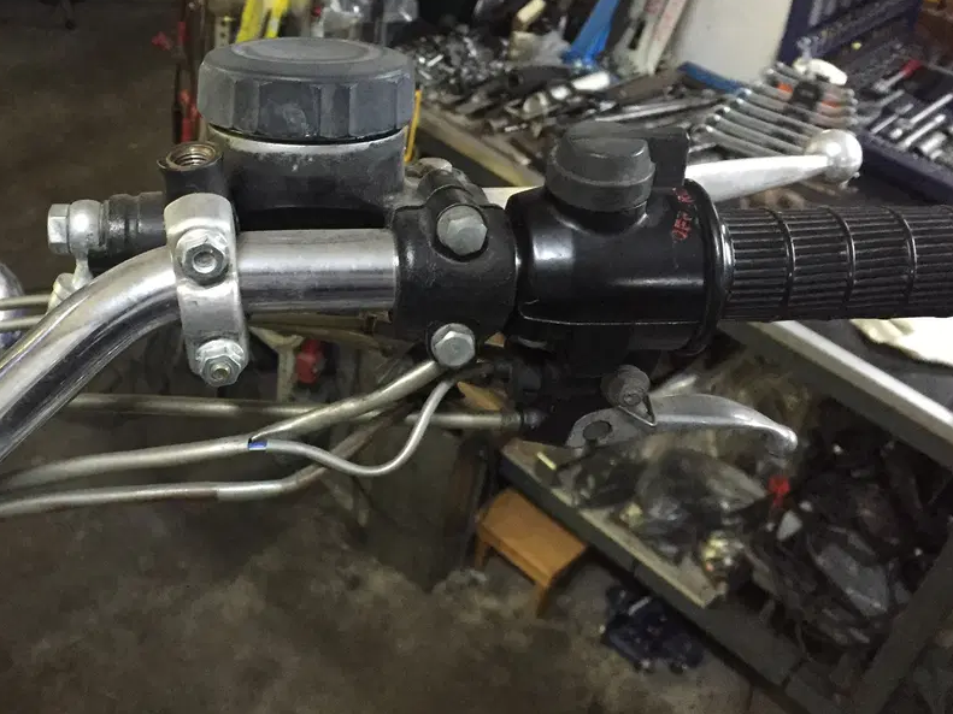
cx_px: 243
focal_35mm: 44
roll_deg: -2.3
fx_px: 1211
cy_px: 313
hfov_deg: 41.7
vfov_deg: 32.8
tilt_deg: -39.1
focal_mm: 4.15
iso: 320
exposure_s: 1/17
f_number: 2.2
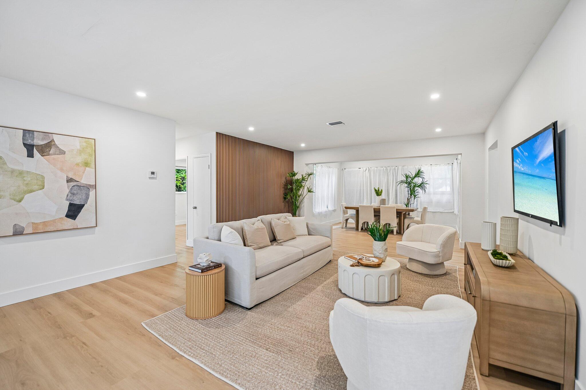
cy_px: 195
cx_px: 293
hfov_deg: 100.4
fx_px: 244
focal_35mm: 15
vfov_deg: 77.3
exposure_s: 1/20
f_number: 3.5
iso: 100
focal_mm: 15
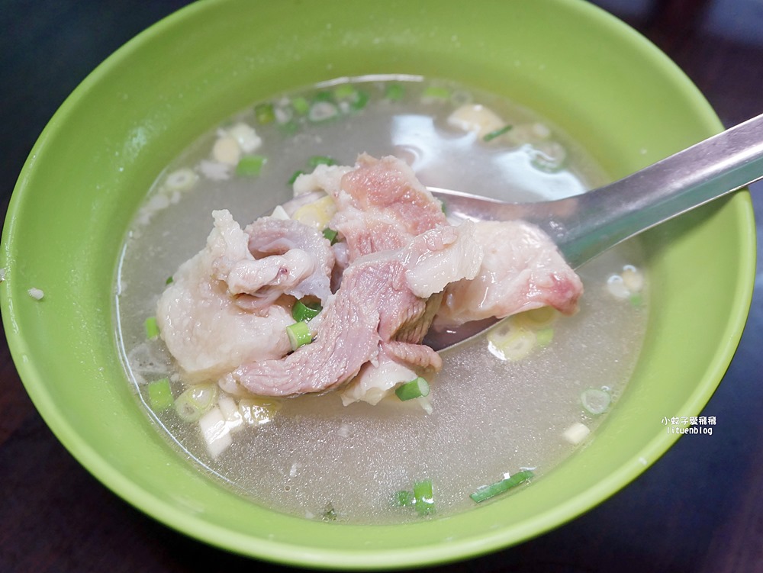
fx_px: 794
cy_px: 286
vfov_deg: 39.7
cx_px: 382
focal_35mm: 36
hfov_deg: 51.3
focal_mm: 18
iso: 500
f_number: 4.3
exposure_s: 1/60
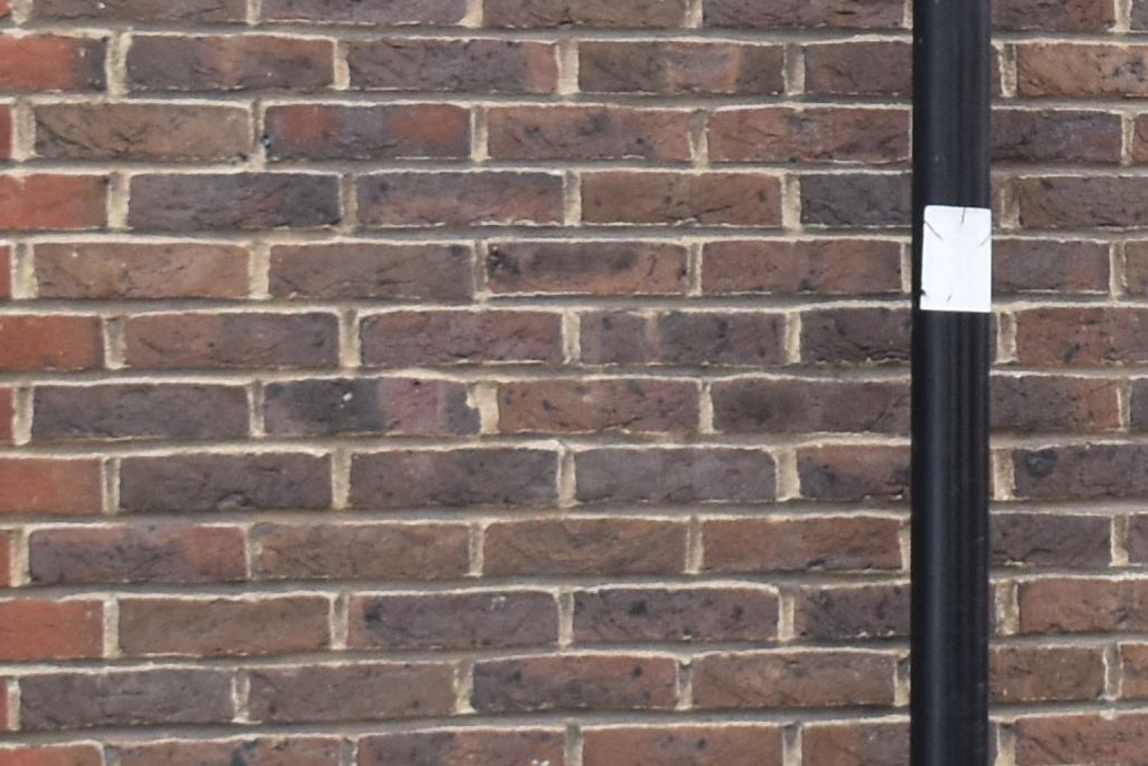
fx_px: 8866
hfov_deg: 7.3
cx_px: 1562
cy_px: -124
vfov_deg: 4.9
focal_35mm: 278
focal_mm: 32
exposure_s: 1/250
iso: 400
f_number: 5
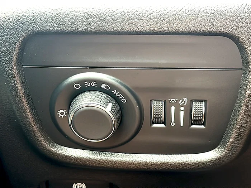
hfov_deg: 42.9
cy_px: 94
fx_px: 319
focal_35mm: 44
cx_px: 126
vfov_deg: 32.9
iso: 100
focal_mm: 6.86
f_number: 1.78
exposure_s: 1/40
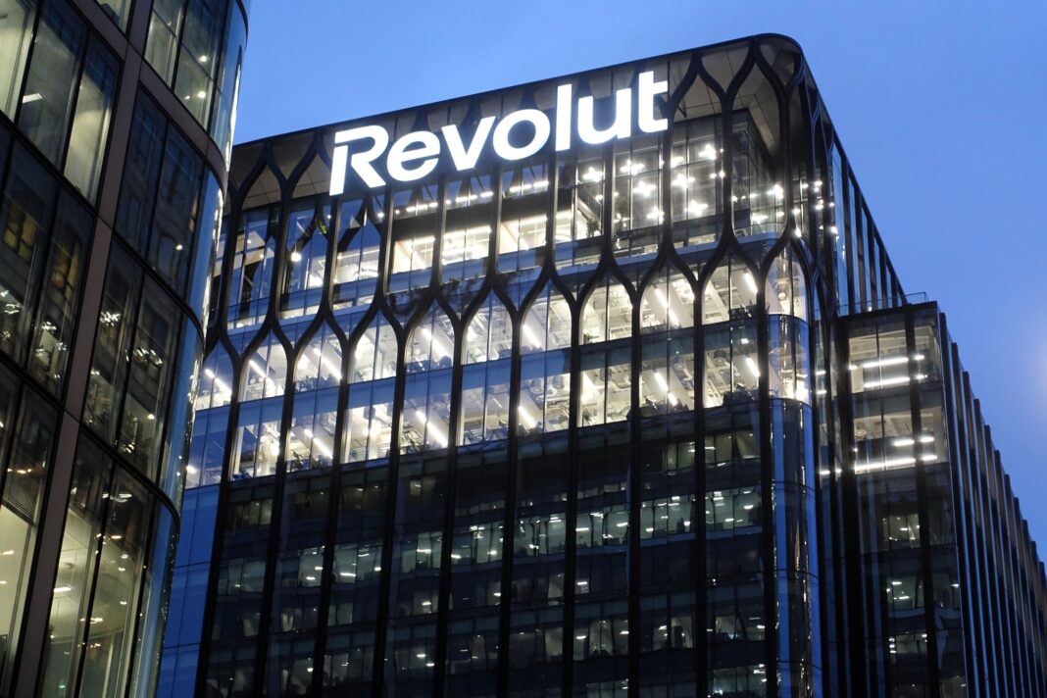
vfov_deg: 19.5
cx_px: 524
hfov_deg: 28.8
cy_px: 349
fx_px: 2036
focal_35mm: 70
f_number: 2.8
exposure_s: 1/30
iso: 800
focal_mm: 25.7
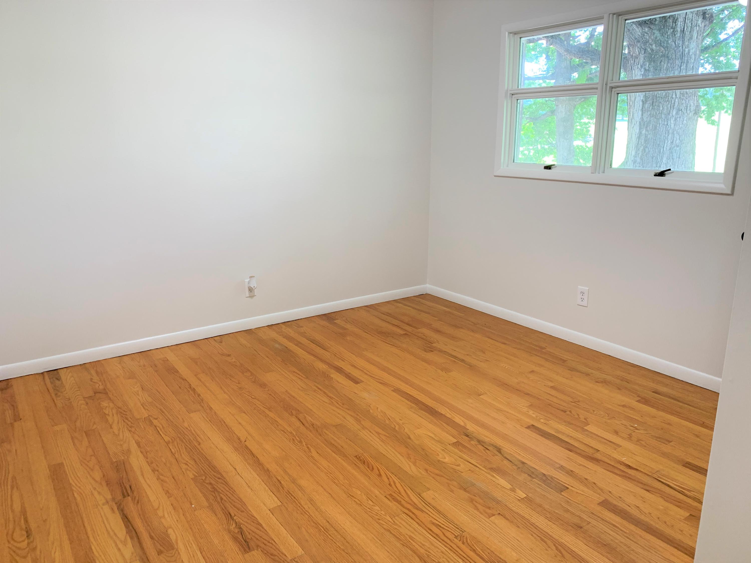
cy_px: 282
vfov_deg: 53.1
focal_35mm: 26
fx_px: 564
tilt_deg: -13.3
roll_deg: -0.1
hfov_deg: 67.3
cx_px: 376
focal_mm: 4.25
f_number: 1.8
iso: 100
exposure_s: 1/102
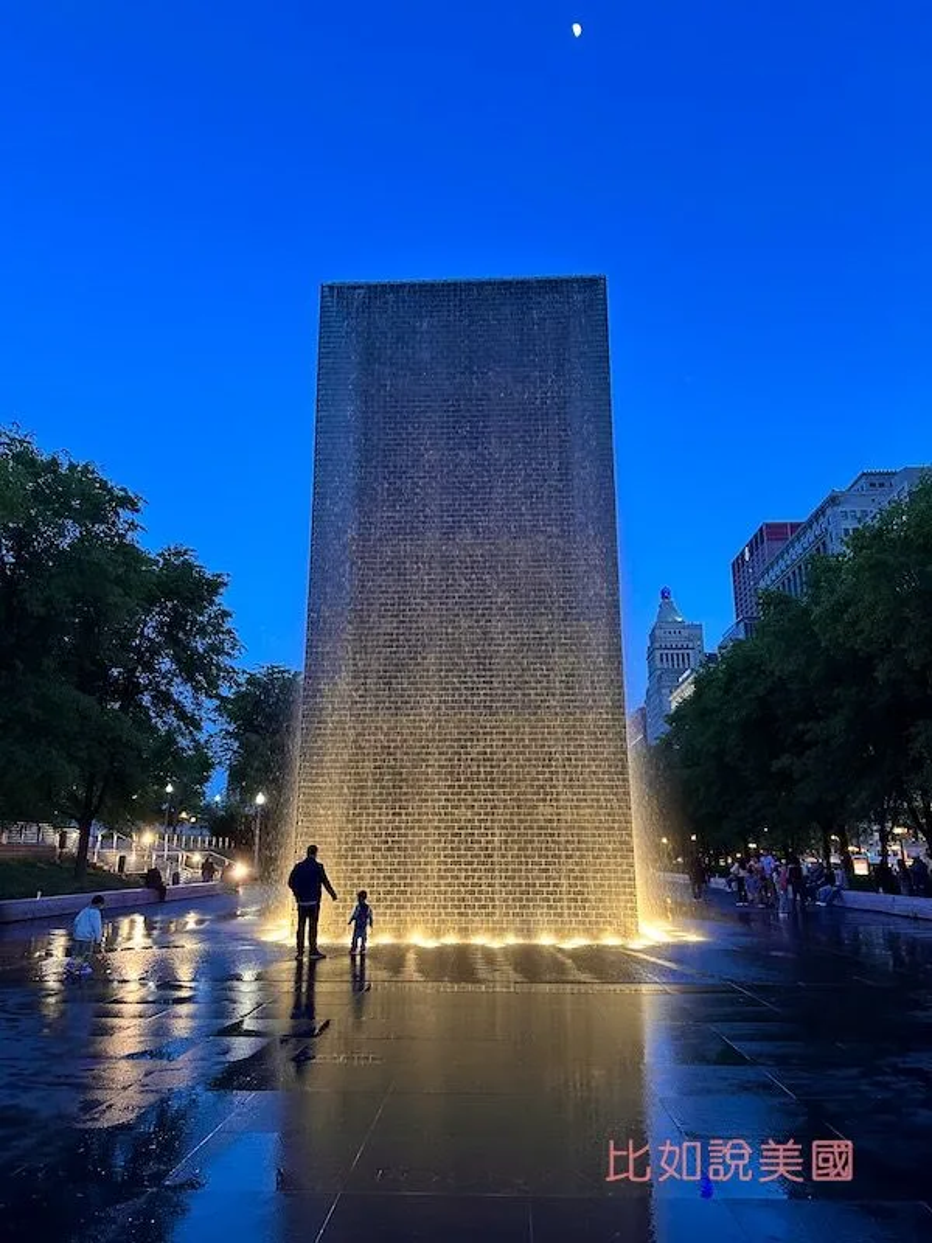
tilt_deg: +15.0
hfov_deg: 56.8
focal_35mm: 24
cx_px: 466
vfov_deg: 71.6
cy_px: 622
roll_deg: +0.0
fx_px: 862
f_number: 1.78
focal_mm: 6.86
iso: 320
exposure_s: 1/60
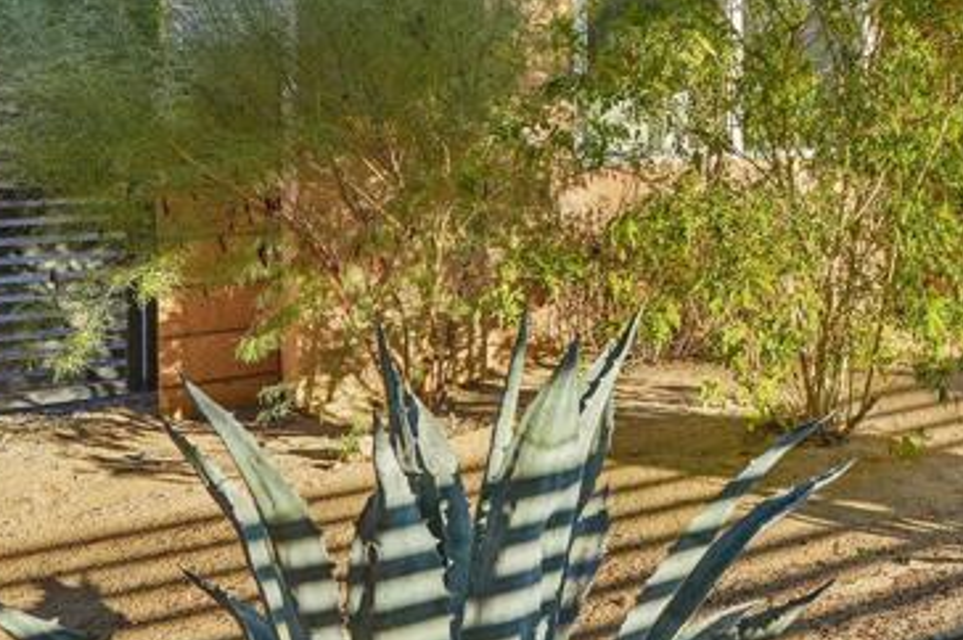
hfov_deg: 33.1
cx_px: 1230
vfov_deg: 28.8
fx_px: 1203
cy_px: 87
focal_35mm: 45
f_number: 8
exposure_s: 1/350
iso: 400
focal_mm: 16
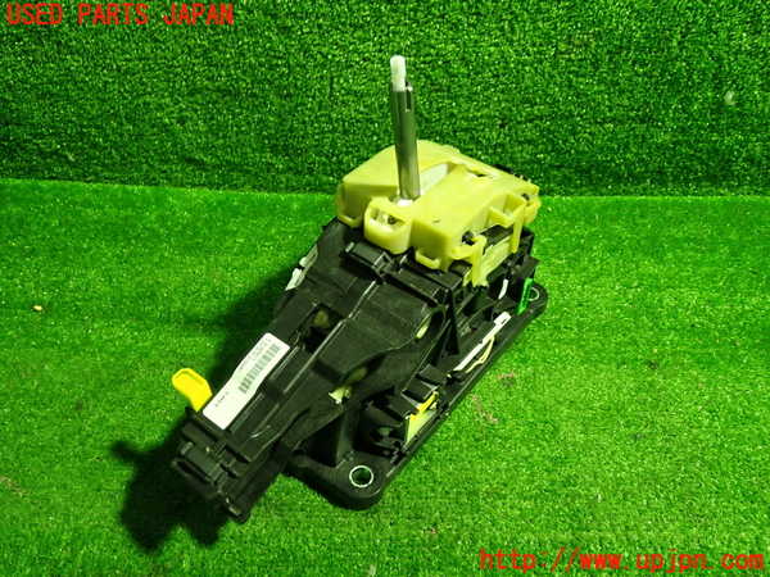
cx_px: 385
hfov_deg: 60.0
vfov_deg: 46.8
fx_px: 667
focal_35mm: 30
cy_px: 288
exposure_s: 1/30
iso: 400
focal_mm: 5.4
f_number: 2.3
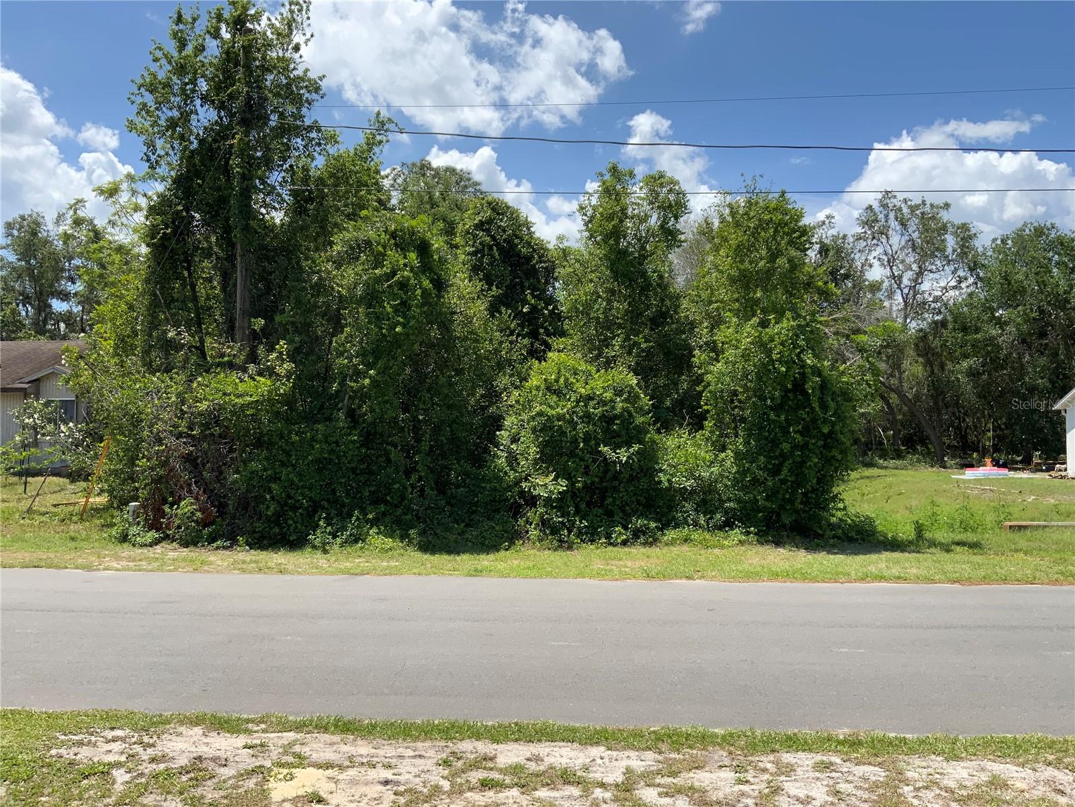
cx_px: 538
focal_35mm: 29
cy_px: 404
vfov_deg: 48.2
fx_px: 901
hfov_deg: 61.7
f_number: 1.8
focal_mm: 3
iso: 16
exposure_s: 1/1786
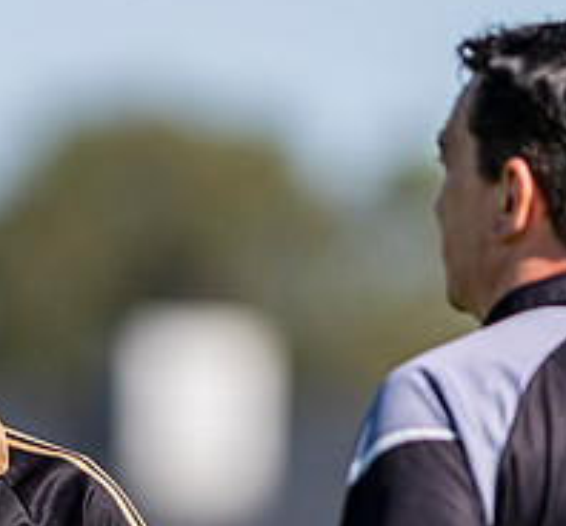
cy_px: 603
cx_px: -182
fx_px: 24107
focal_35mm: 1350
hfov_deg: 1.3
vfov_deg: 1.2
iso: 100
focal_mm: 300
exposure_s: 1/2000
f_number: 2.8
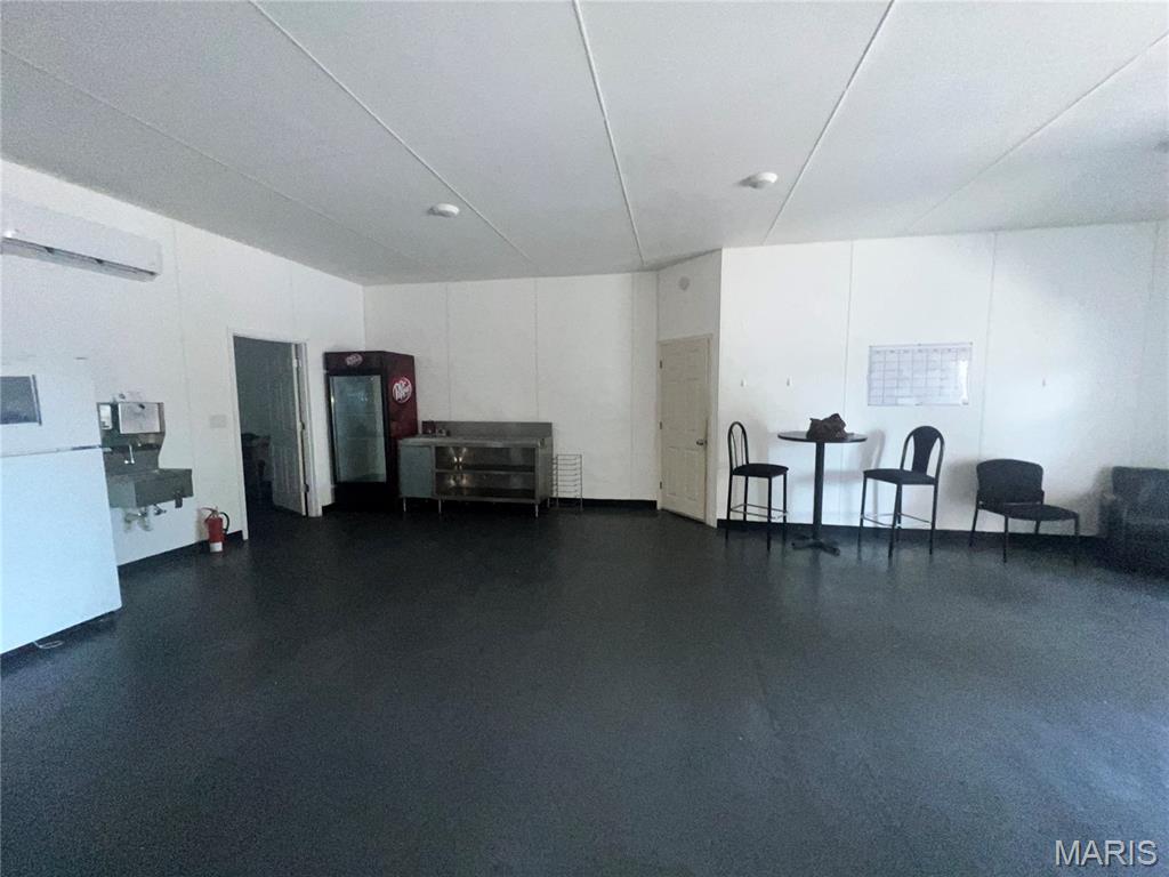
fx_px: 439
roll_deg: +0.1
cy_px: 438
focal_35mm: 13
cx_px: 584
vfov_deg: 89.9
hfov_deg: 106.2
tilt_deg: -5.5
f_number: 1.8
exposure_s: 1/60
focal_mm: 1.57
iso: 250
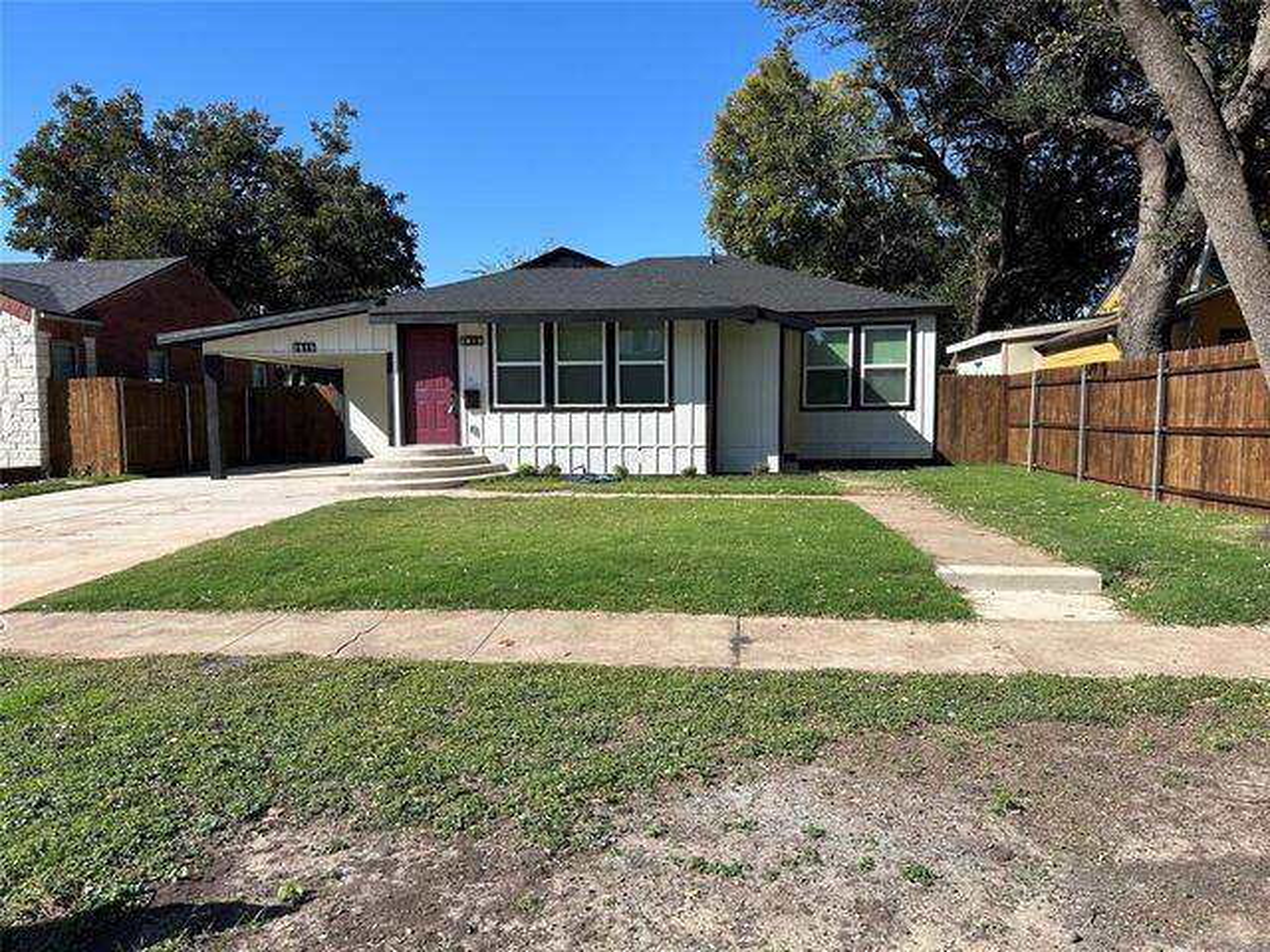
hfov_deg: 67.3
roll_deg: +0.4
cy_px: 476
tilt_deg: -3.9
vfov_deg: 53.1
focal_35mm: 26
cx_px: 635
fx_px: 954
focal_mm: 5.7
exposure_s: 1/3571
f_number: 1.5
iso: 50
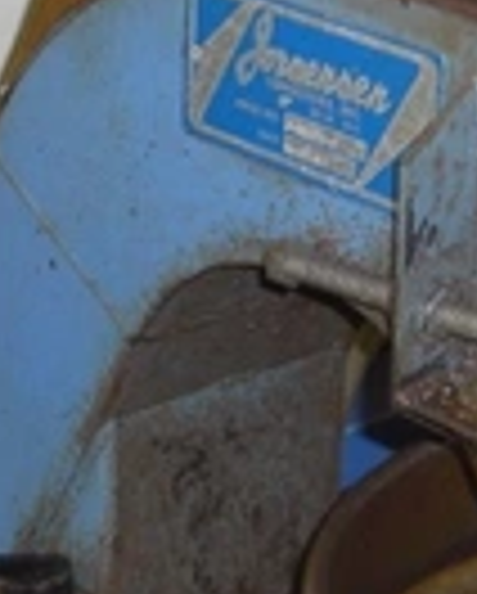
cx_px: 194
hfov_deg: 11.1
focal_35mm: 139
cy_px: 360
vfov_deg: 13.8
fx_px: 2447
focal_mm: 7.6
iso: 200
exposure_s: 1/60
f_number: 3
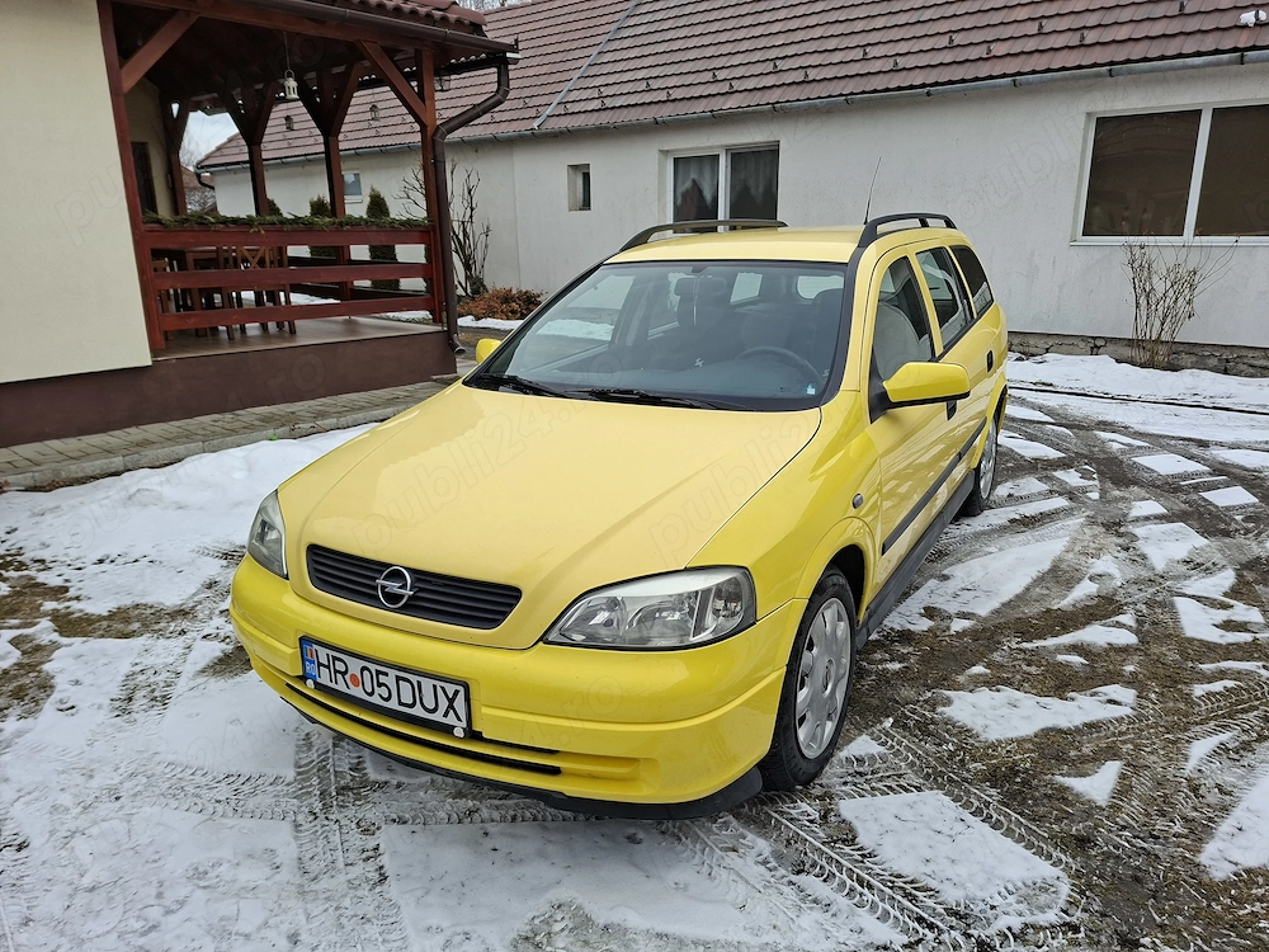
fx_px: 843
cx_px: 634
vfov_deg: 58.9
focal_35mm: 23
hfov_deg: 73.9
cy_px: 476
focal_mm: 5.54
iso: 50
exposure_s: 1/764
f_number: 1.8
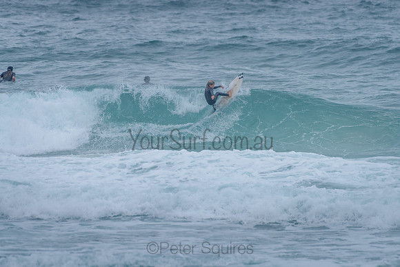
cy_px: 104
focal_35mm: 613
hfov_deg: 3.4
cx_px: 201
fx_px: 6810
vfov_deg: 2.2
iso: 400
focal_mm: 500
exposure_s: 1/1250
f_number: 5.6
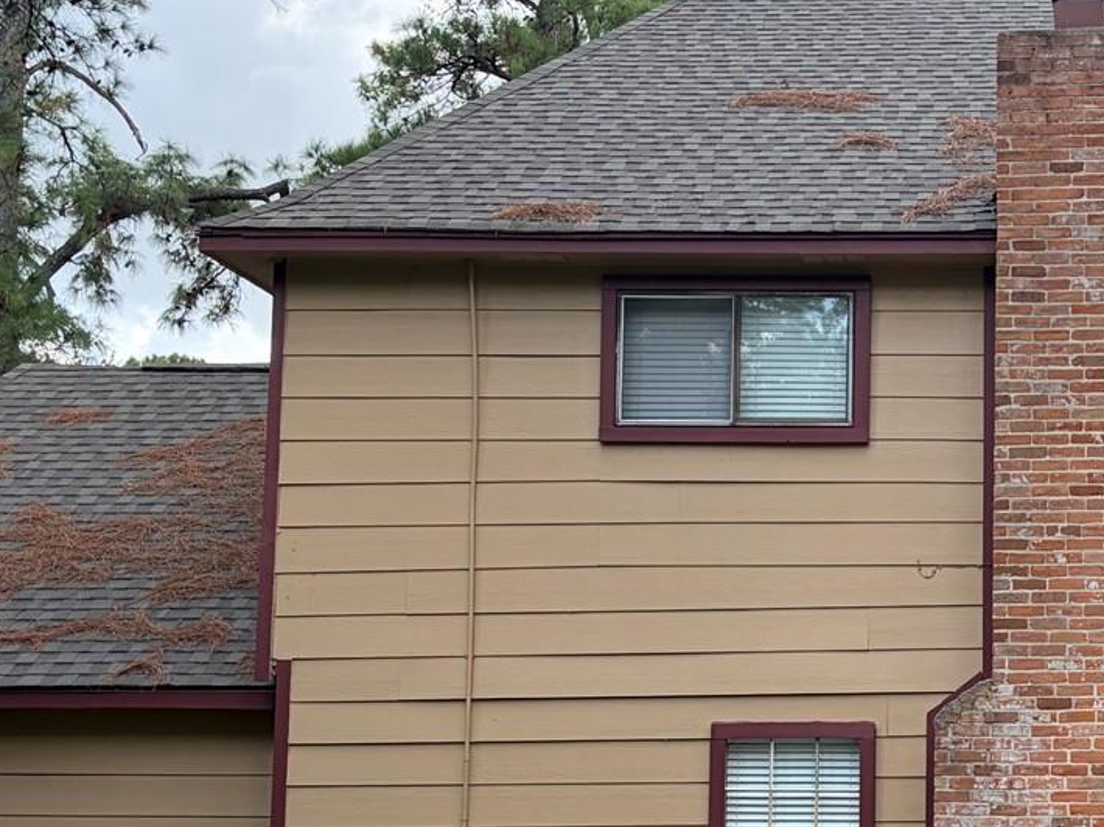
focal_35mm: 75
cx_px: 998
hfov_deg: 25.2
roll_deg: +0.3
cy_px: 577
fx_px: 2391
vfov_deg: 19.5
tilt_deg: +6.6
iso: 64
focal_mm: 5.96
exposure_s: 1/747
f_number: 1.6
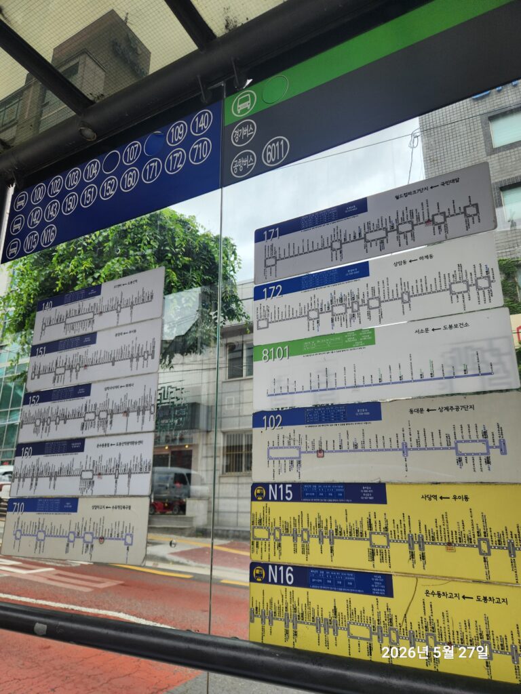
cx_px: 260
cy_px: 347
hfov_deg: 58.9
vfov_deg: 73.9
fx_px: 462
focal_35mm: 23
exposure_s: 1/416
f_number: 1.8
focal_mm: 5.4
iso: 20
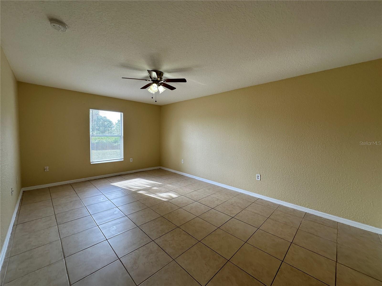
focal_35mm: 14
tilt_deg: -3.4
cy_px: 143
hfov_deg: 102.1
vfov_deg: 85.7
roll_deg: -1.1
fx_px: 154
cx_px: 191
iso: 50
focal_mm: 2.22
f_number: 2.2
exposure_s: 1/120
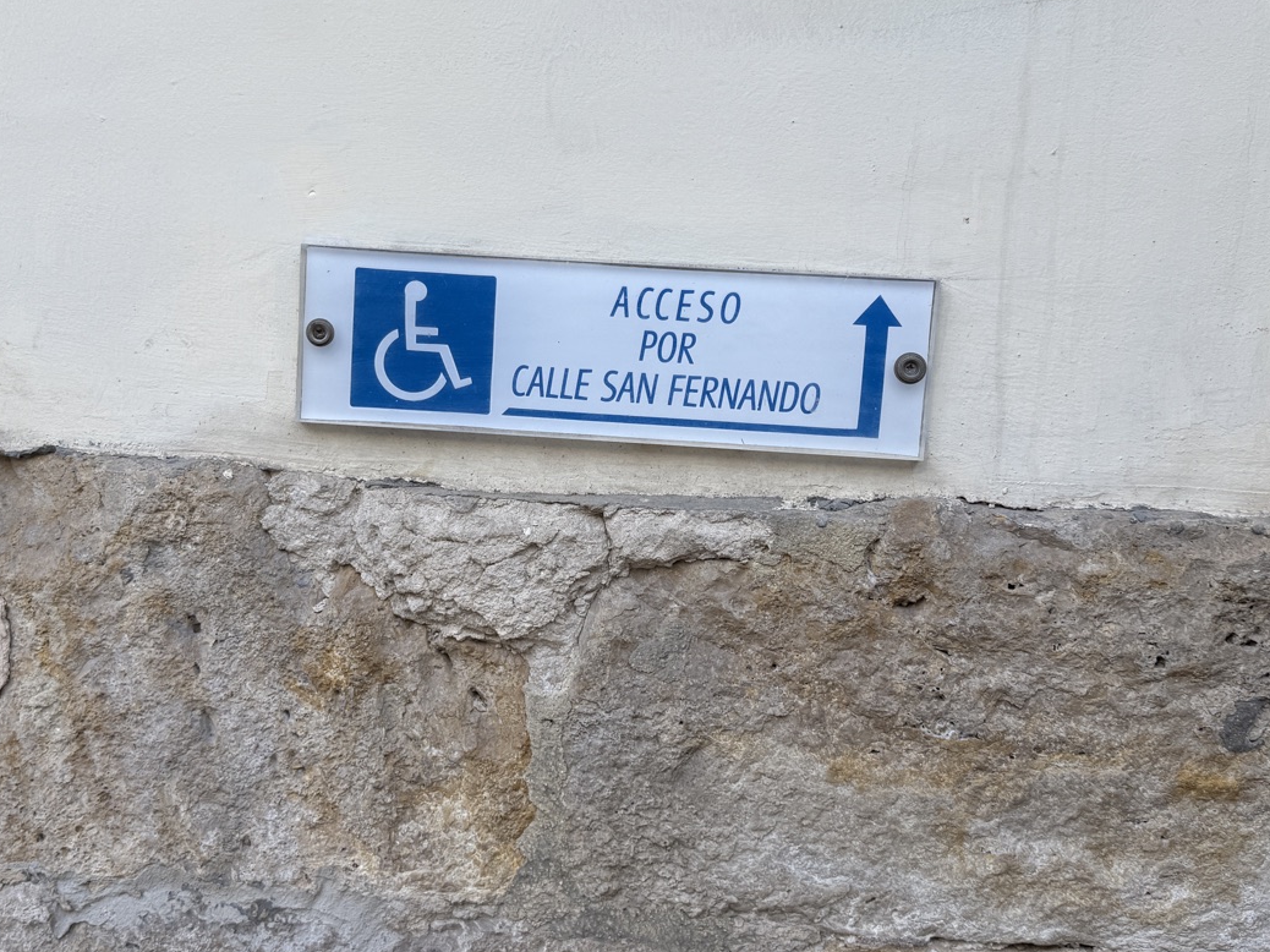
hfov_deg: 50.0
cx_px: 552
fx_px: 1357
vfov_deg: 38.6
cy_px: 427
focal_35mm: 37
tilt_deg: -7.5
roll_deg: -3.3
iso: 80
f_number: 1.78
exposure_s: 1/567
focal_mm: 6.76
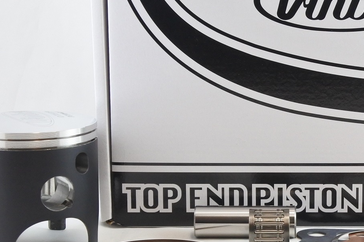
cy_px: 115
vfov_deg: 12.0
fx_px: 1153
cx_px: 256
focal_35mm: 114
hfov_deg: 17.9
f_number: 4.8
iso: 720
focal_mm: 22.3
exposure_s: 1/125
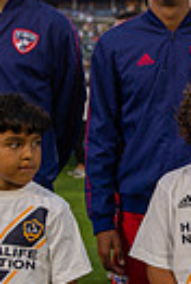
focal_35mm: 96
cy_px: 160
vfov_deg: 21.2
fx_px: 760
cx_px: 226
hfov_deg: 13.9
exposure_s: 1/640
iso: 250
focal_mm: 28
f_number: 2.8
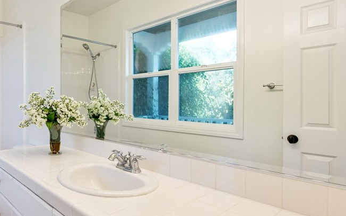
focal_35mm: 24
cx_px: 94
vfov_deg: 51.1
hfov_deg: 70.6
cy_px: 108
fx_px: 226
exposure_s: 1/160
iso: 400
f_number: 6.3
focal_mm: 15
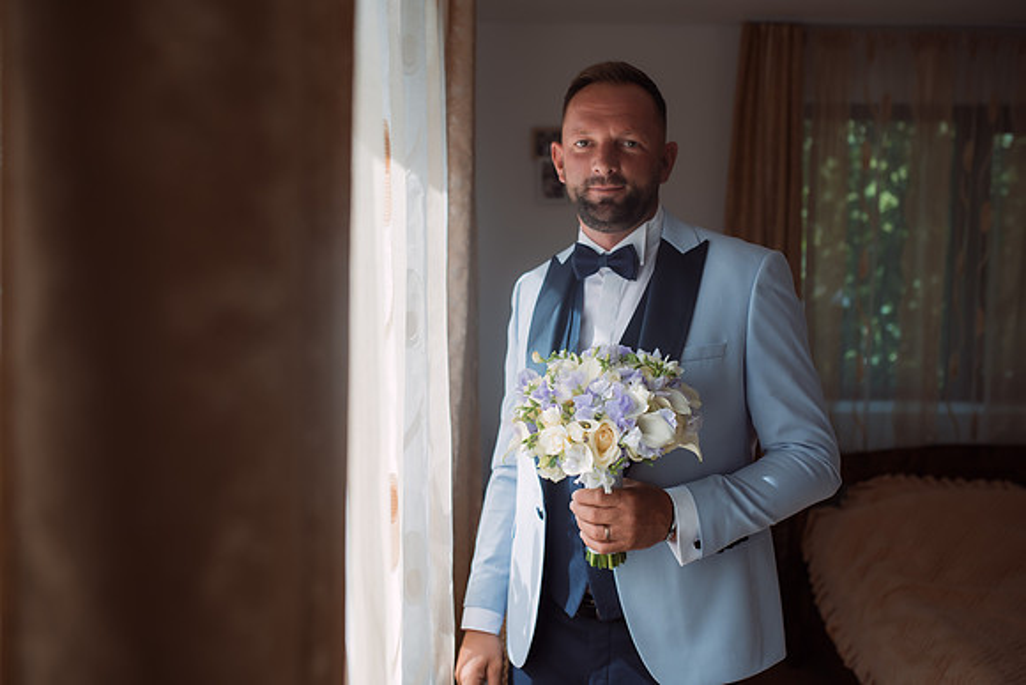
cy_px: 342
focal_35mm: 35
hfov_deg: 54.4
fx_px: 998
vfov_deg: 37.9
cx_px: 513
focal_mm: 35
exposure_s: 1/250
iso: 100
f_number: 2.8
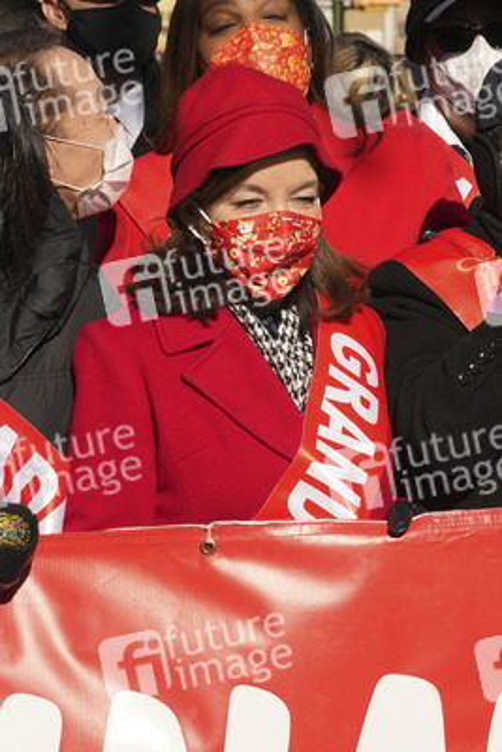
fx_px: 2988
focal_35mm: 143
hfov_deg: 9.6
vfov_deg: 14.3
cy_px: 376
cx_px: 251
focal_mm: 143
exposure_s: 1/400
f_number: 16
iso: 400
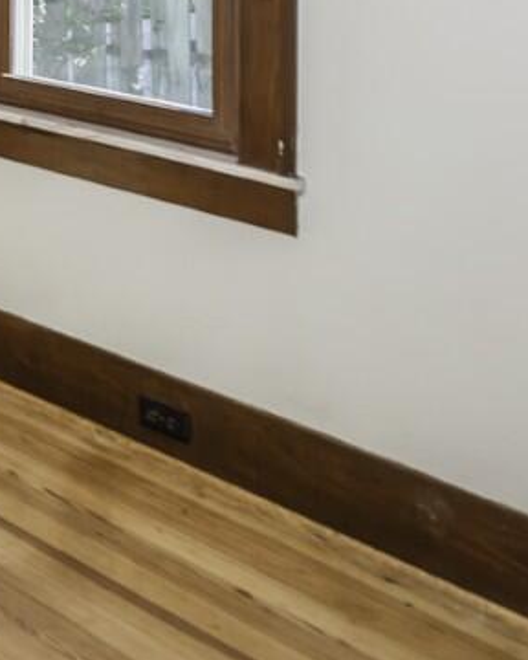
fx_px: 1152
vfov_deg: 27.9
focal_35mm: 59
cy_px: -134
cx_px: -244
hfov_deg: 21.9
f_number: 5.6
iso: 100
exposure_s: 1/60
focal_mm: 14
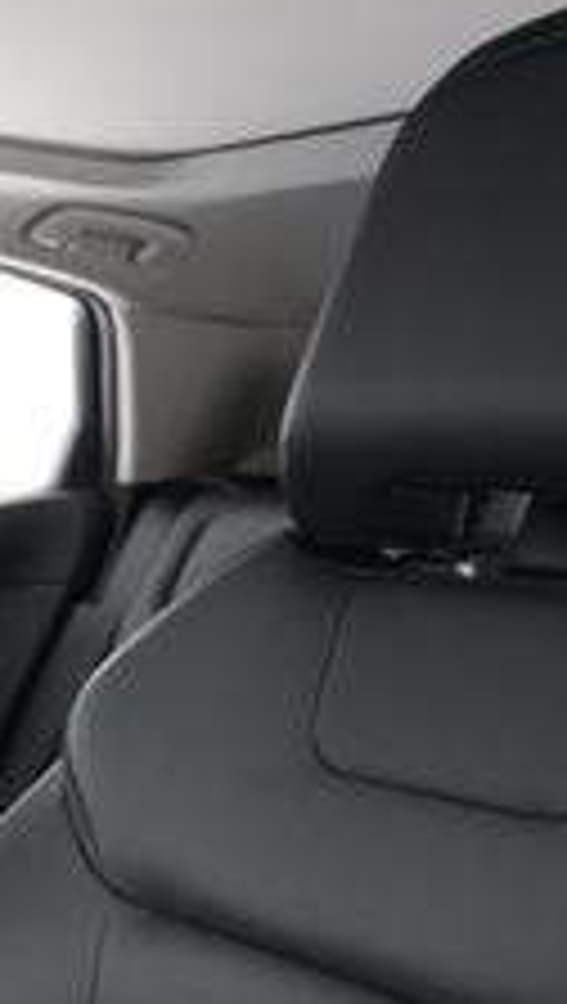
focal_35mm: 51
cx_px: -292
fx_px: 1359
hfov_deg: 20.2
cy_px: 896
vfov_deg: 37.9
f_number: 3.5
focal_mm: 17
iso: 12800
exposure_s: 1/60
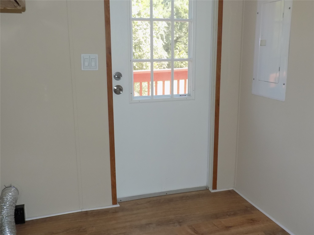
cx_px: 157
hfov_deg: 54.0
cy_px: 118
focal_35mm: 34
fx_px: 308
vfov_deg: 41.8
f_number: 3.4
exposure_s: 1/30
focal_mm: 6.1
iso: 200
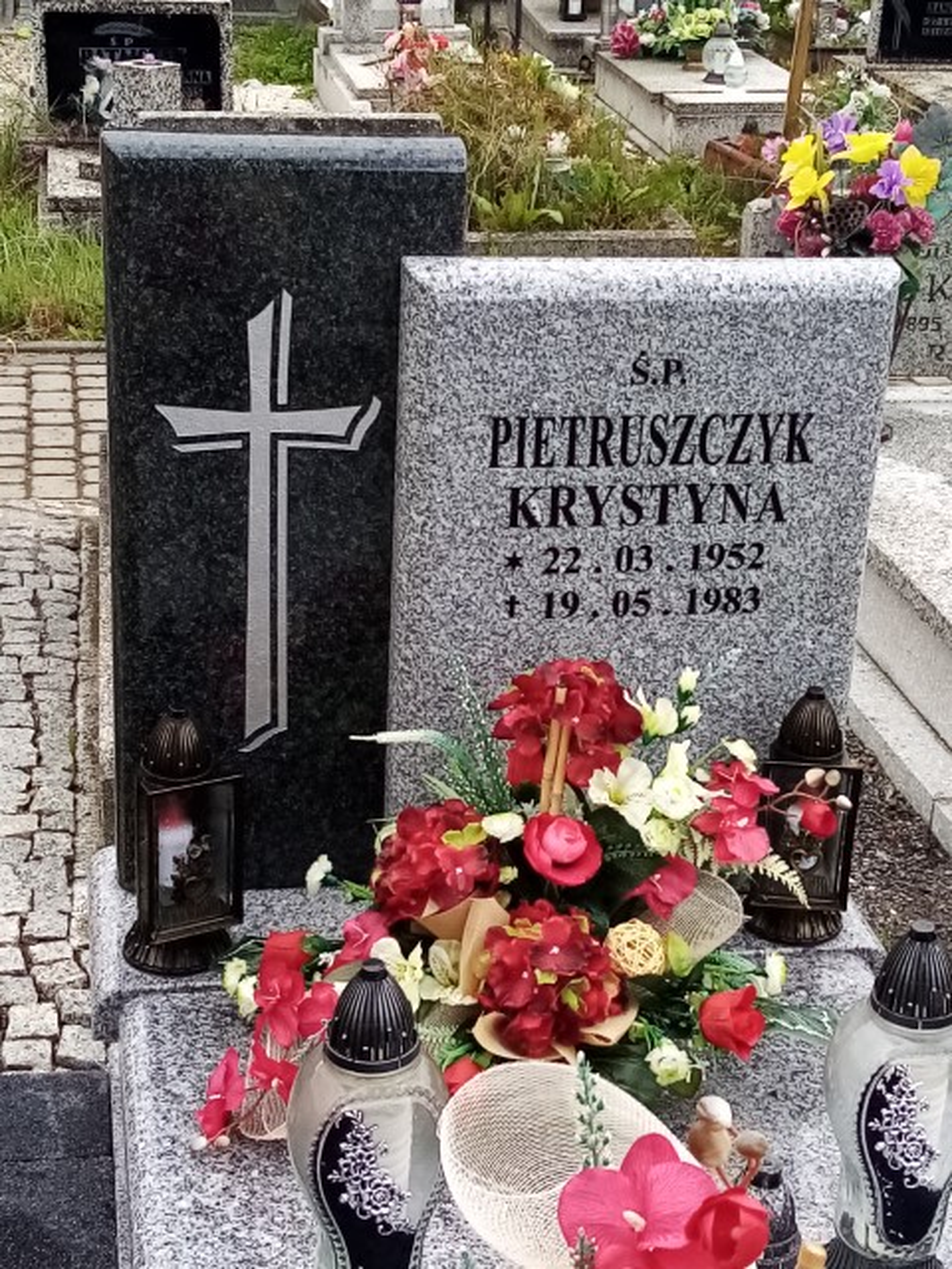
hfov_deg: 53.1
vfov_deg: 67.3
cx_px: 476
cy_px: 634
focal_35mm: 26
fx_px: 953
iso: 104
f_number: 1.8
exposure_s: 1/385
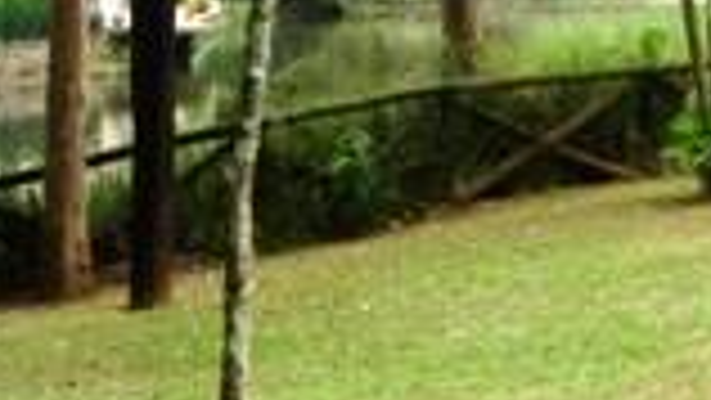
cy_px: -229
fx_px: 3376
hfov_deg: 11.6
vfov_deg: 6.7
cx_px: 981
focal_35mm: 179
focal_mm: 10.3
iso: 800
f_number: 6.3
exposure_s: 1/472
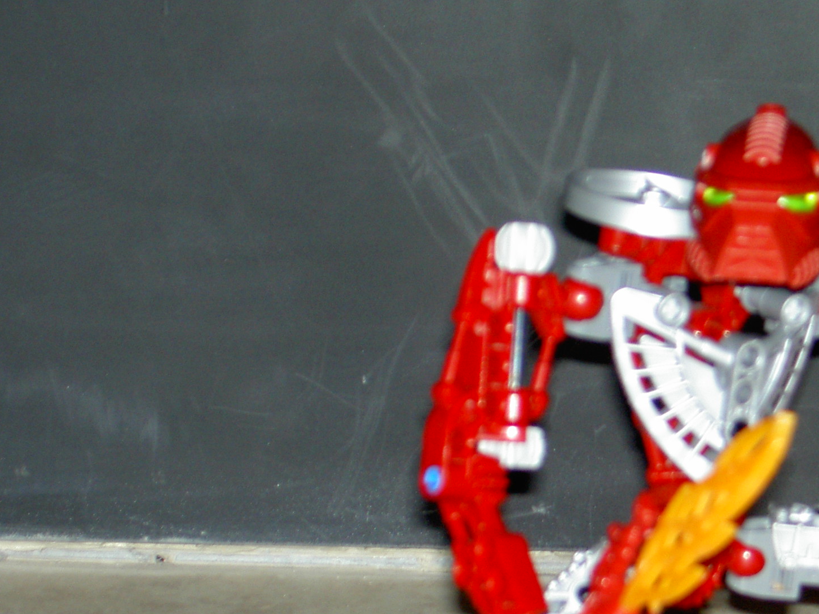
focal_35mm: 150
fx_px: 3549
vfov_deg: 9.9
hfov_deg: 13.1
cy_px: 496
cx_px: 670
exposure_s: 1/78.1
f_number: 4.1
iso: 100
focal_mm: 17.4
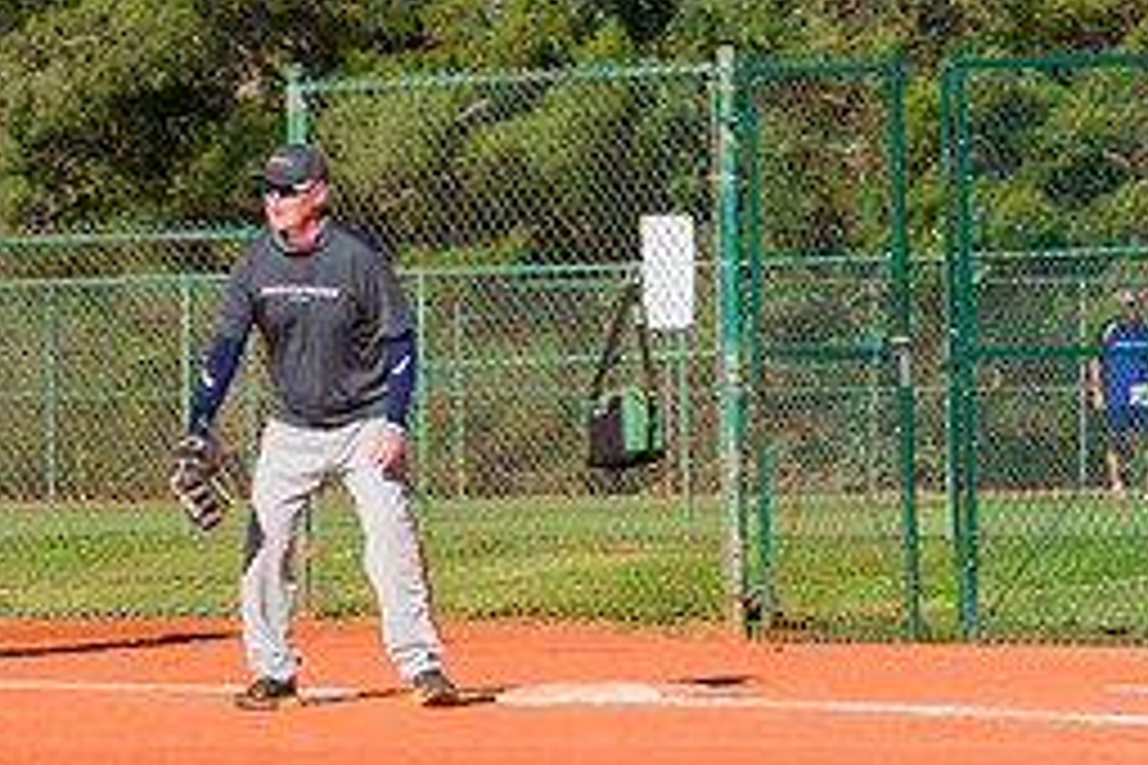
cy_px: 389
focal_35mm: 376
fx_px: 11989
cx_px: 50
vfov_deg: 3.7
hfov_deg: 5.5
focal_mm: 165
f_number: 8
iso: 400
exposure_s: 1/1250
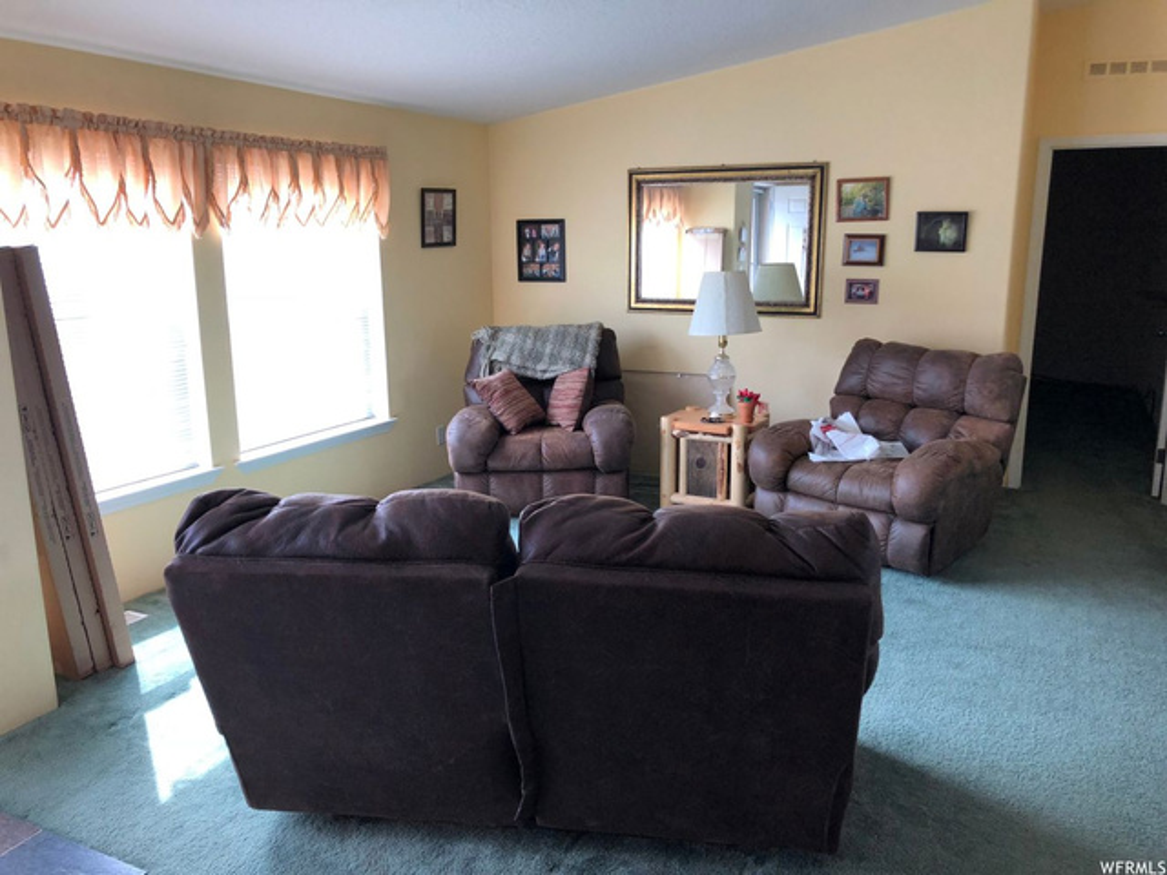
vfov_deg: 49.7
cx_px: 584
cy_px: 438
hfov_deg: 63.4
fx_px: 944
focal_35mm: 28
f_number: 1.8
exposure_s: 1/40
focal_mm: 4
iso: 25
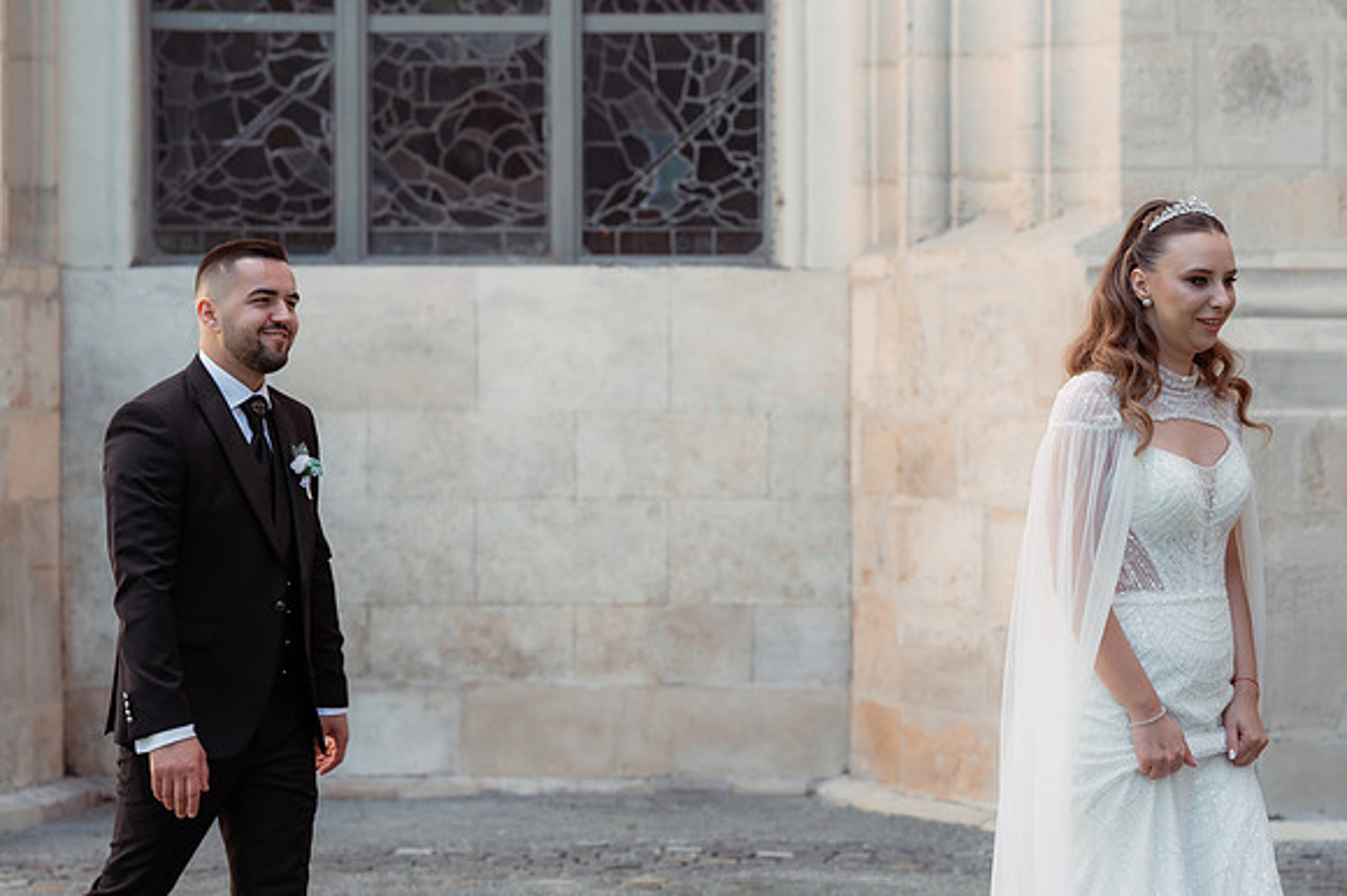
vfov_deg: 12.8
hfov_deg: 19.2
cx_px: 676
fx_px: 3992
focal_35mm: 107
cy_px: 547
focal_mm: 85
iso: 200
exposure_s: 1/320
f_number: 3.5
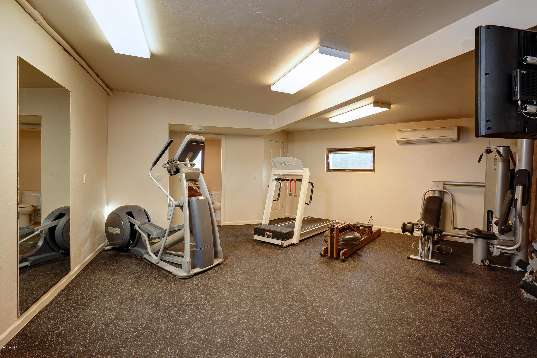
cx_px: 268
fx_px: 253
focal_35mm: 17
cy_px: 179
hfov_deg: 93.3
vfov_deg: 70.4
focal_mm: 17
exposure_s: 1/13
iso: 400
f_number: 7.1
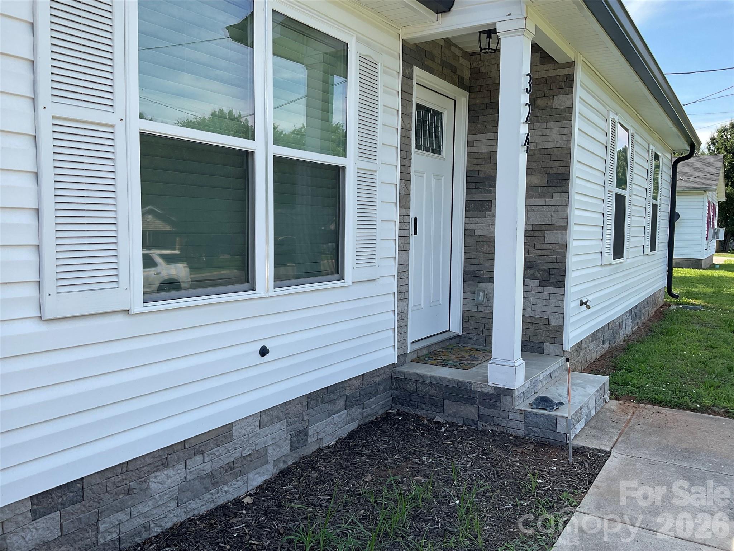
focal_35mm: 29
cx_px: 367
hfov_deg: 61.7
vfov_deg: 48.2
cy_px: 276
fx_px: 615
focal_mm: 3
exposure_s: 1/599
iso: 16
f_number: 1.8
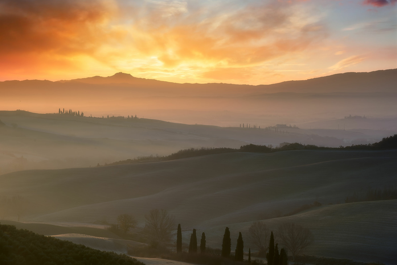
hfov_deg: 20.8
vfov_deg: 14.0
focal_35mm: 98
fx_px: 1081
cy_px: 132
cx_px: 198
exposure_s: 1/25
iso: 64
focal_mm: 98
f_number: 10
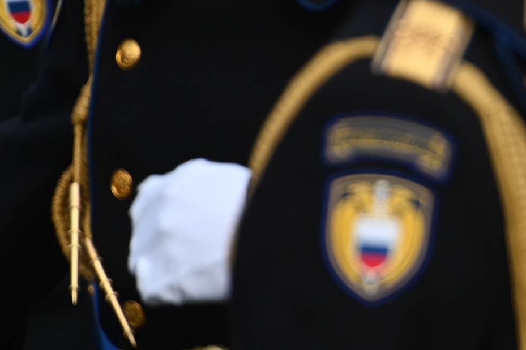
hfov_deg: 1.2
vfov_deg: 0.8
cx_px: 854
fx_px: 24161
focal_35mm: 1654
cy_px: 79
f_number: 5
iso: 200
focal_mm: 400
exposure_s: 1/1000
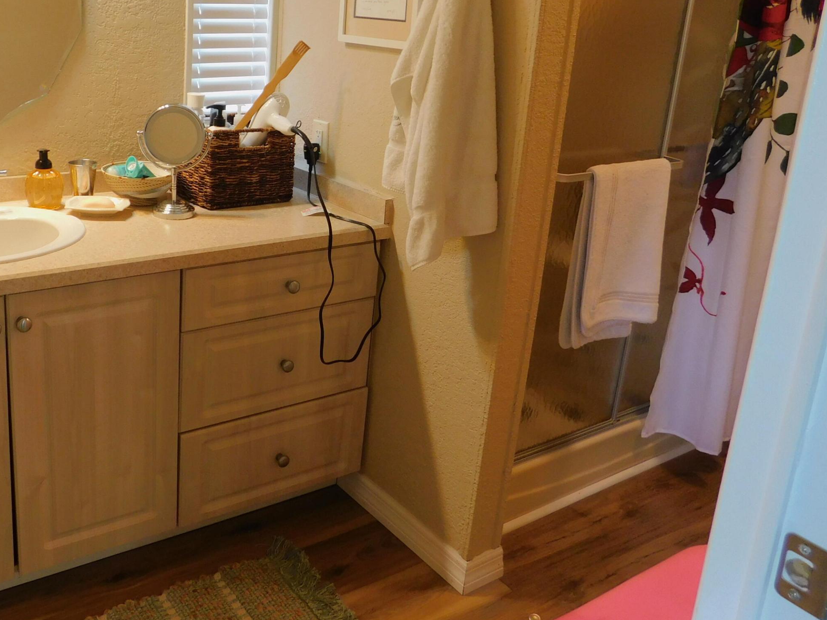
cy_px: 197
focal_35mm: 34
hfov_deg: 52.5
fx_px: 812
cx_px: 248
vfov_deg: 41.2
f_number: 3
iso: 140
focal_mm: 4
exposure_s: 1/30
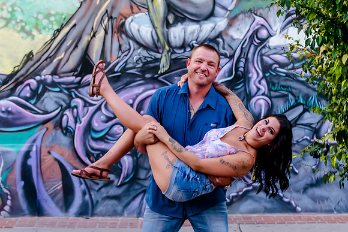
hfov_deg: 17.9
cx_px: 163
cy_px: 138
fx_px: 1108
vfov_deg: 12.0
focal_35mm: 115
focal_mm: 70
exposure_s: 1/80
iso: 2000
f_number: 5
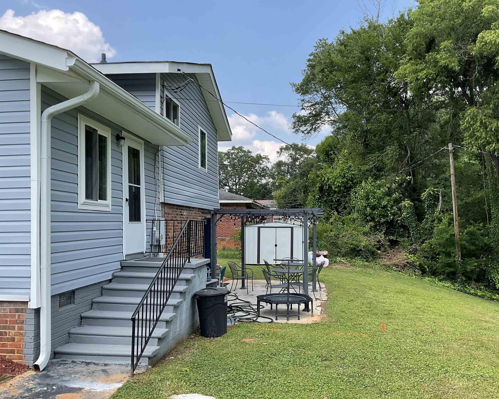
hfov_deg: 57.1
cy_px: 203
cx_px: 268
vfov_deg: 47.1
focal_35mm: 31
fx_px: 458
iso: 16
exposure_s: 1/781
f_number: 1.8
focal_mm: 3
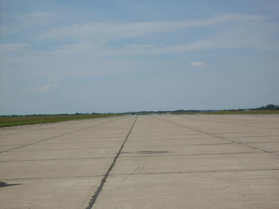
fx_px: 846
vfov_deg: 14.1
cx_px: 140
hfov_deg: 18.7
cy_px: 104
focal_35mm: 105
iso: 50
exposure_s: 1/125
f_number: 14
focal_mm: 17.4
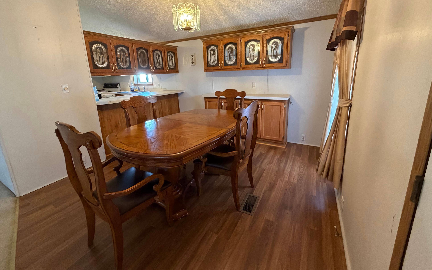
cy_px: 111
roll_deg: +2.0
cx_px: 216
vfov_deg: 74.1
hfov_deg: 101.5
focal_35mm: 15
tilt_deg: -11.9
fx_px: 177
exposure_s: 1/60
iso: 500
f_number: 2.2
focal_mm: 2.22
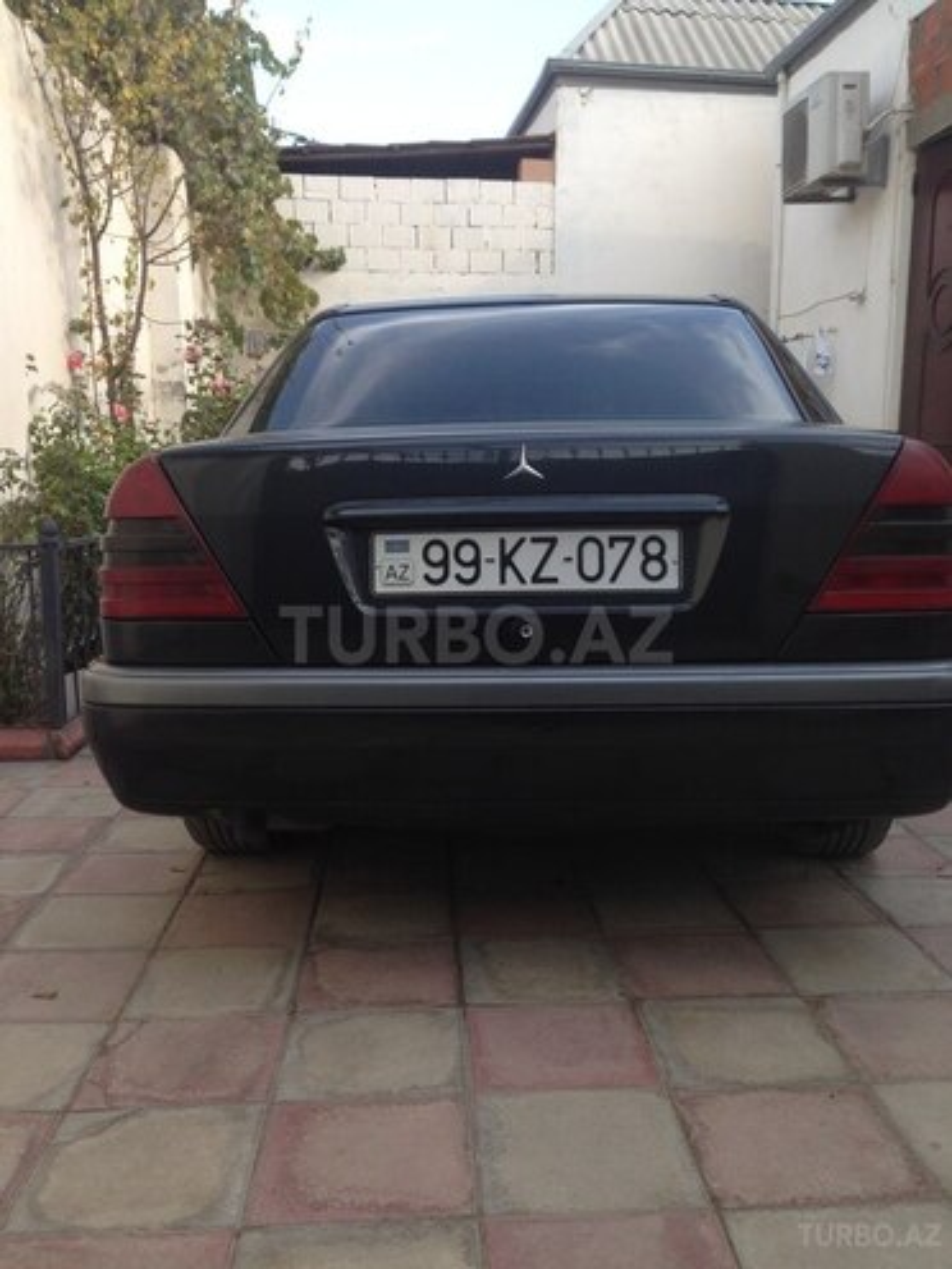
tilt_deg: -4.8
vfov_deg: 55.4
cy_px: 634
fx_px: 1210
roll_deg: -0.3
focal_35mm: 33
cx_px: 476
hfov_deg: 42.9
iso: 50
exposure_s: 1/467
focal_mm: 4.12
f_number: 2.4
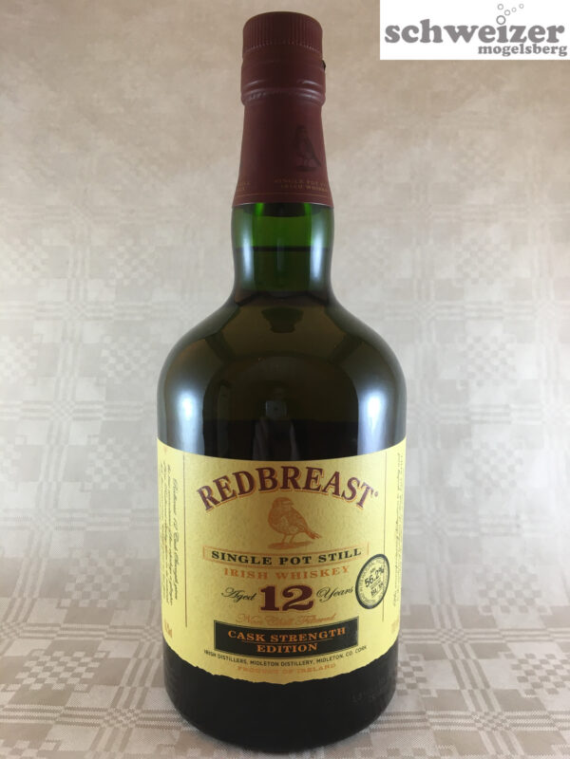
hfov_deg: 48.2
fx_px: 637
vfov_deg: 61.7
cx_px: 285
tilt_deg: -6.9
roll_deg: +2.5
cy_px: 380
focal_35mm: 29
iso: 40
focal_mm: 4.15
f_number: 2.2
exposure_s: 1/33
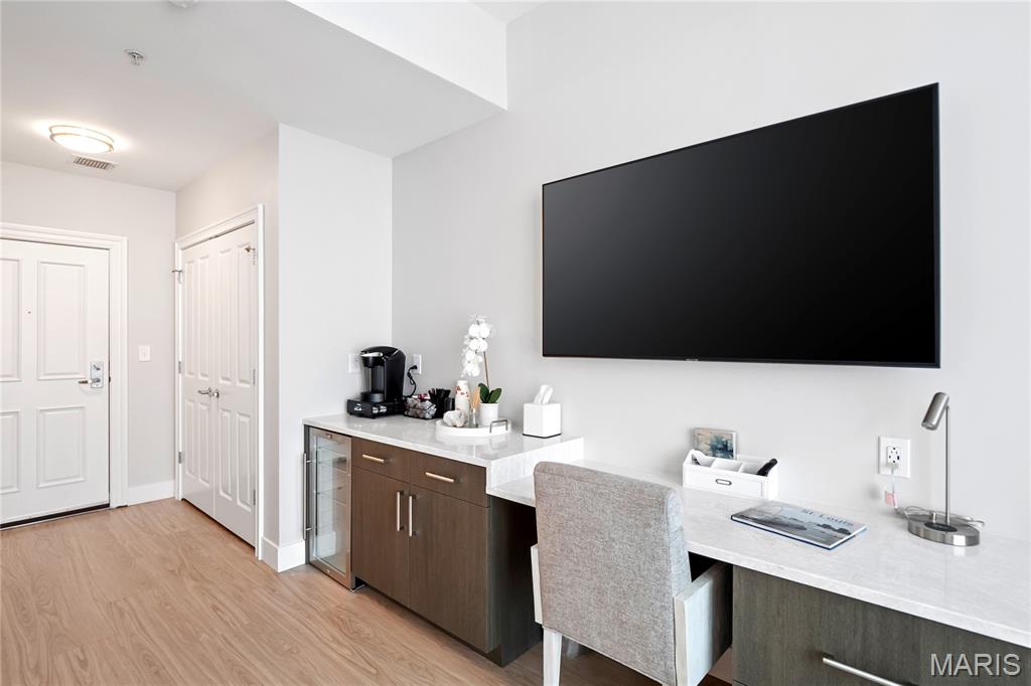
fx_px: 458
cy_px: 343
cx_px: 516
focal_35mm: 16
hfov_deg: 96.8
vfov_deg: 73.7
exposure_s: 1/5
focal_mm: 8
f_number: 8
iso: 400
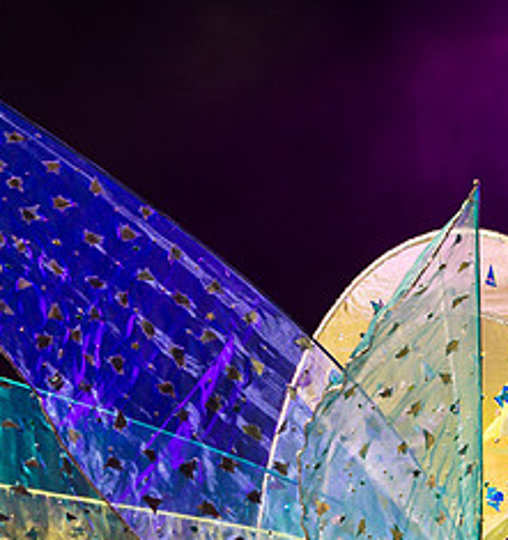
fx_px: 5073
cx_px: 417
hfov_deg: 5.7
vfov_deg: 6.1
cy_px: 292
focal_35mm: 296
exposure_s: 1/320
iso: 2000
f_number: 5.6
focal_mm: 110
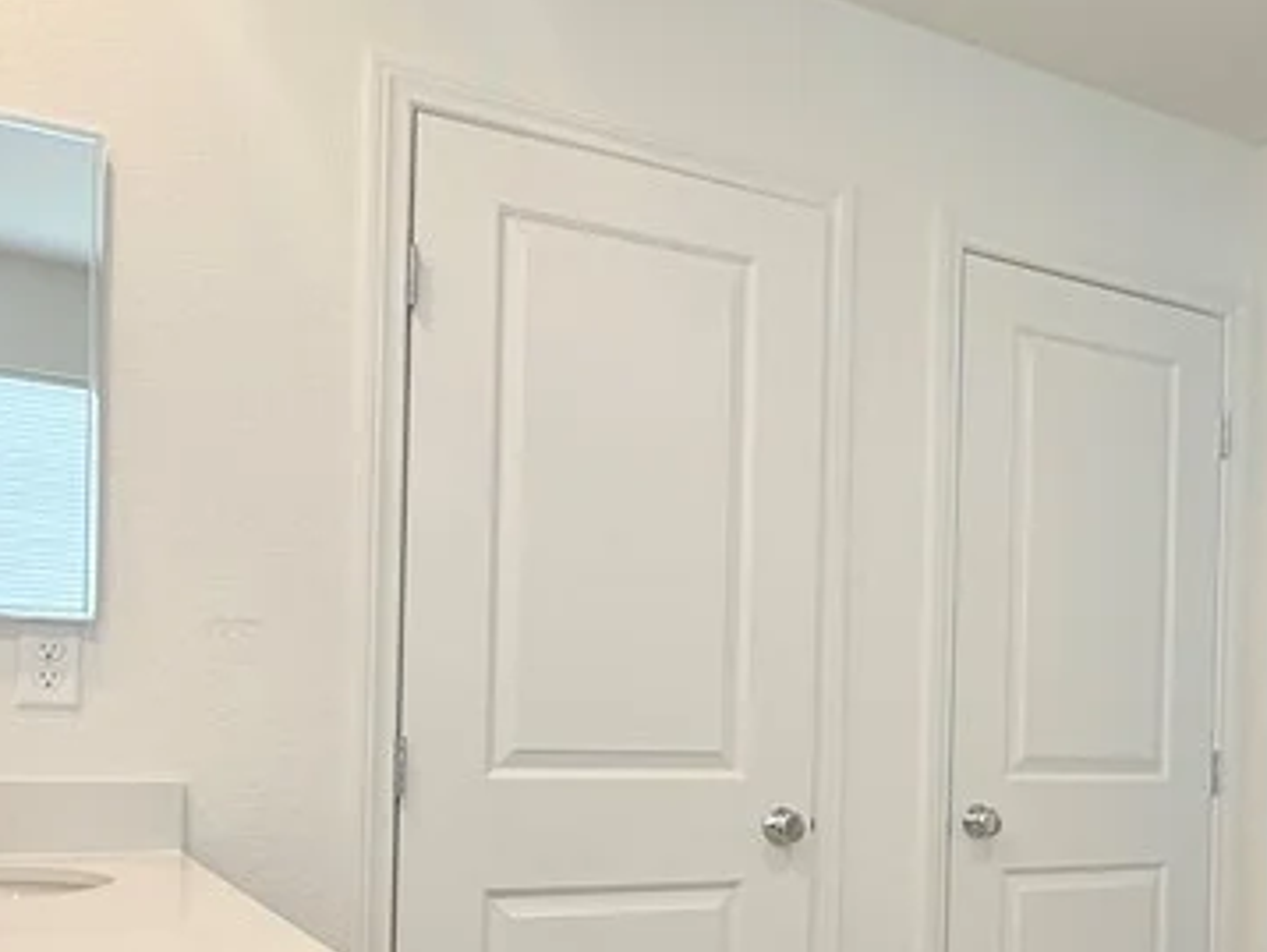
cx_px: 973
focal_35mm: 40
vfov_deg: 35.1
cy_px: 729
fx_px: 1465
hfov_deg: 44.9
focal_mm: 2.22
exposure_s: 1/120
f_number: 2.2
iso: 100
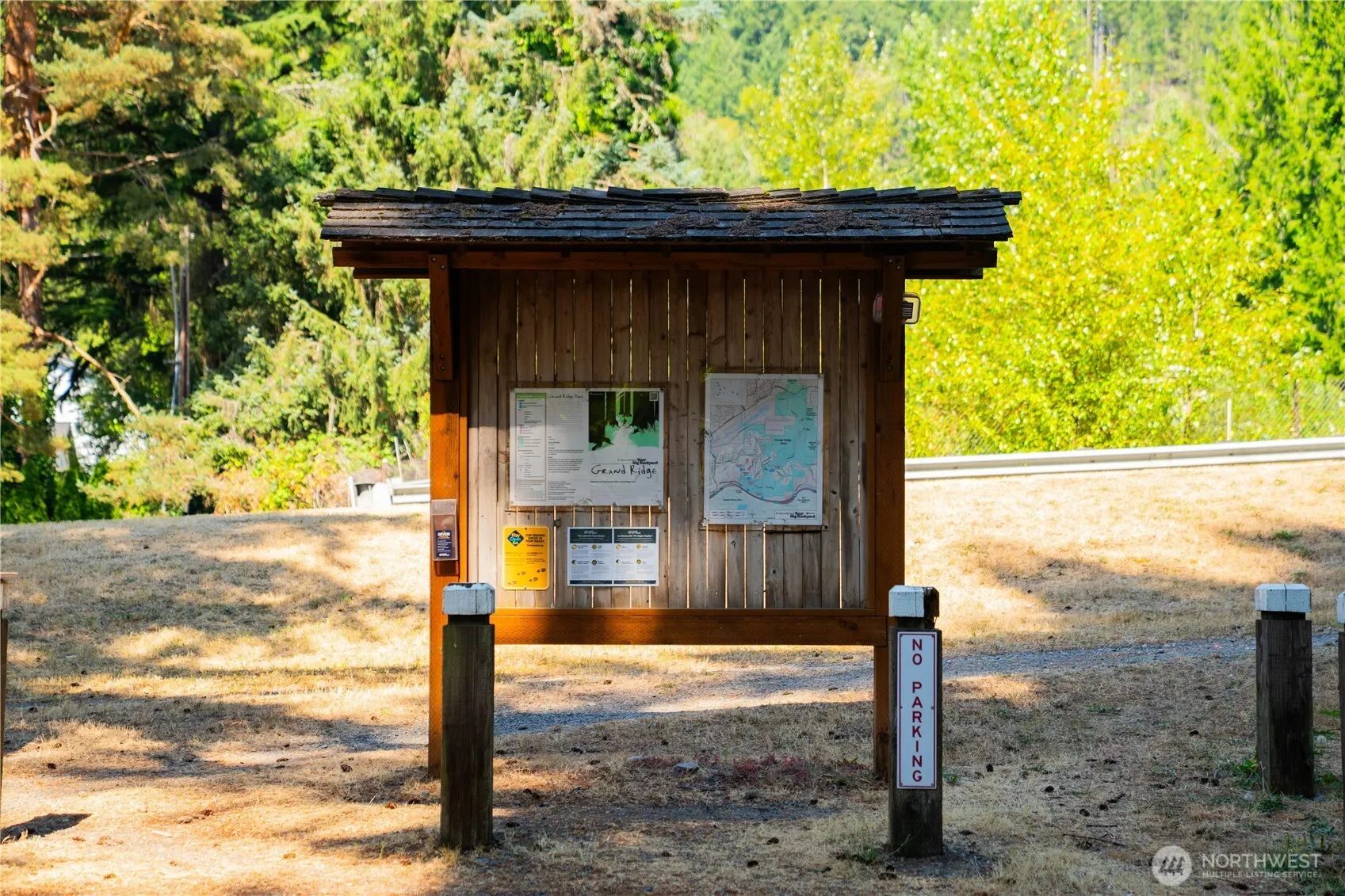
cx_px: 672
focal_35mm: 68
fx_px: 2540
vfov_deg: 20.0
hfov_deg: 29.7
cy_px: 448
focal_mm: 68
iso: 250
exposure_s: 1/800
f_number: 2.8
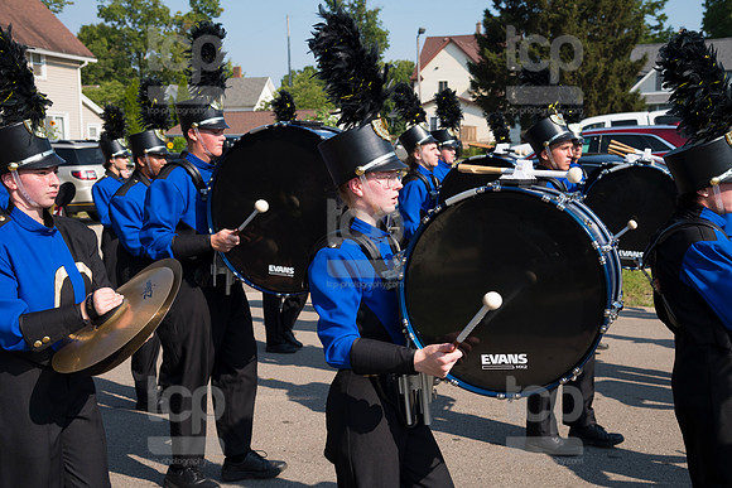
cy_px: 244
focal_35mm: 46
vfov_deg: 29.3
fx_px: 936
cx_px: 366
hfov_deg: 42.7
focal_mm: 46
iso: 320
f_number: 6.3
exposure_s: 1/800
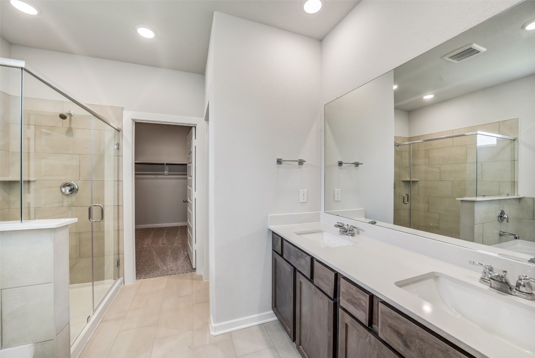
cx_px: 268
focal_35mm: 14
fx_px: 208
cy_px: 179
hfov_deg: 104.2
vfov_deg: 81.3
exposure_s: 1/25
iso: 500
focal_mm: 14
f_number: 11
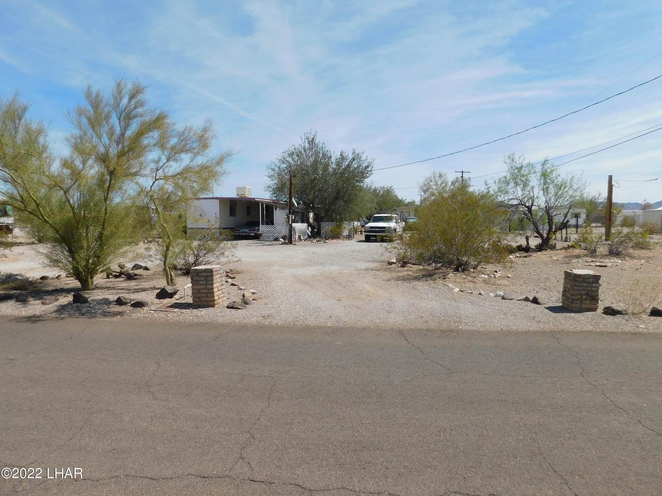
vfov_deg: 58.9
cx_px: 331
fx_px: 440
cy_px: 248
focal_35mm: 23
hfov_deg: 73.9
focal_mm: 4
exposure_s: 1/640
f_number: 6
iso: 125
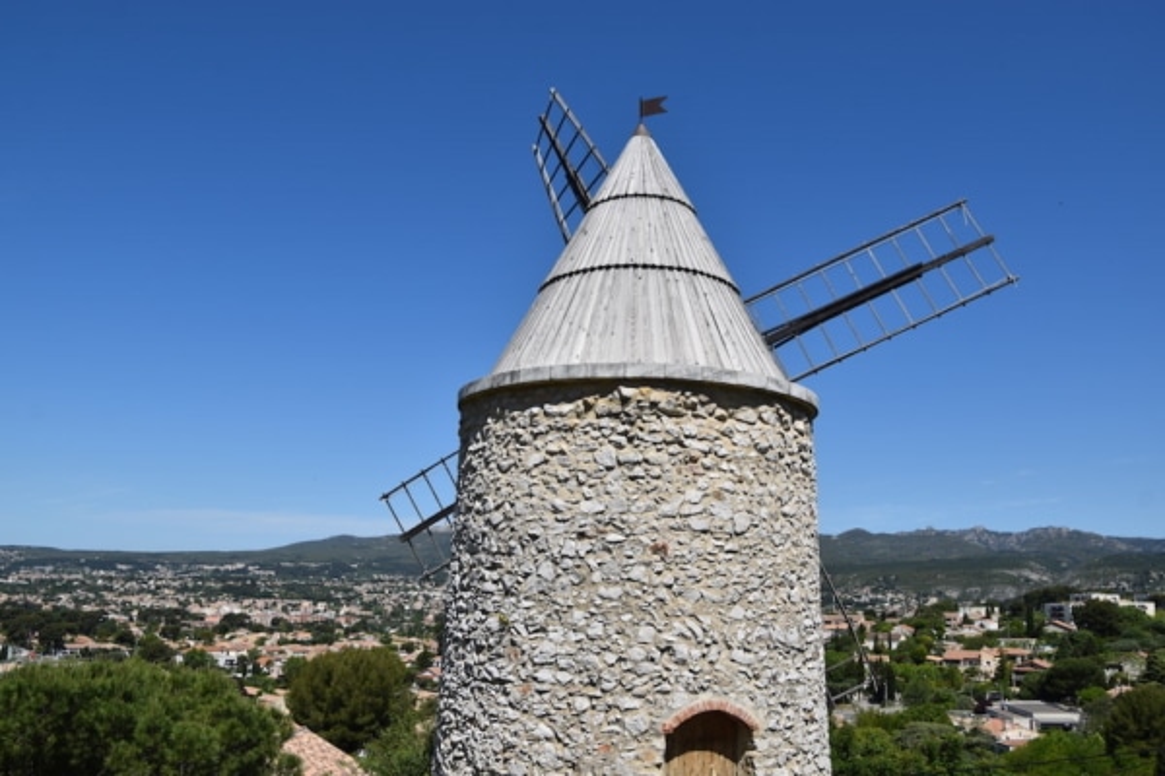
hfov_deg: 67.4
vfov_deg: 47.9
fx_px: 874
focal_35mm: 27
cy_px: 388
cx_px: 582
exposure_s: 1/400
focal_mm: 18
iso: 100
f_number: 10
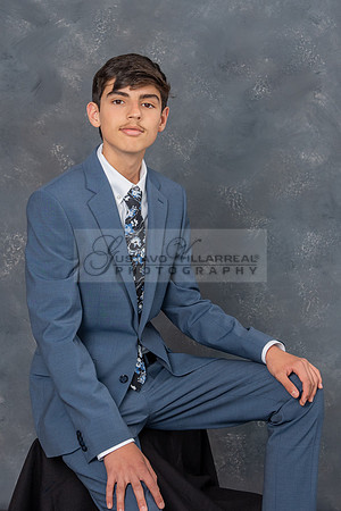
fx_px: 1295
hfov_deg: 15.0
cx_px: 128
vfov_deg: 22.3
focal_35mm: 91
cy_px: 189
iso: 200
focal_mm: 42
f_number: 5.6
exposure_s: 1/160
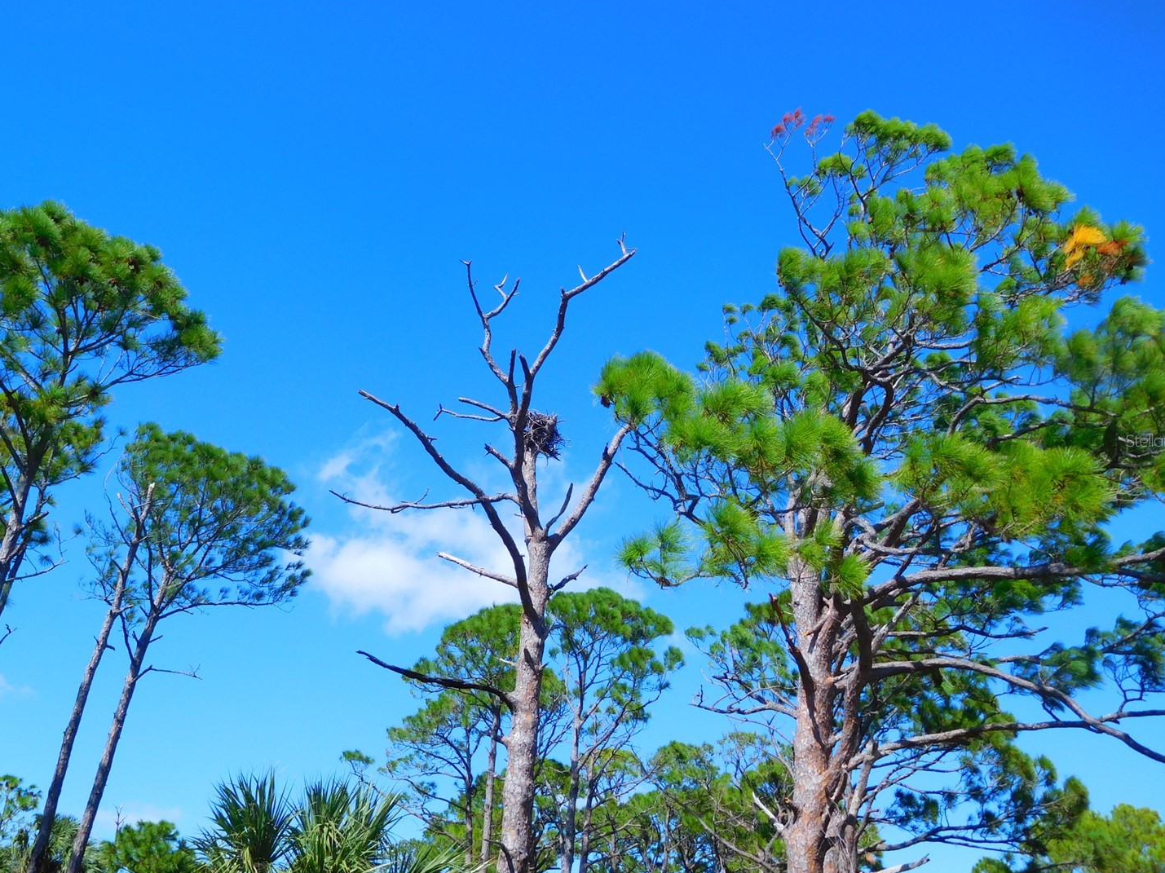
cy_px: 440
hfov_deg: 63.4
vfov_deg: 49.7
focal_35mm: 28
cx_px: 550
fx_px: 942
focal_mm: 4.5
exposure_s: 1/1000
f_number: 3.4
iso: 125
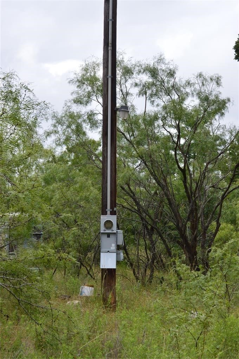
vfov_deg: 24.6
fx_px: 824
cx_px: 120
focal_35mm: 82
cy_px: 180
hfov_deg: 16.5
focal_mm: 55
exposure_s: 1/320
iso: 400
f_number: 10
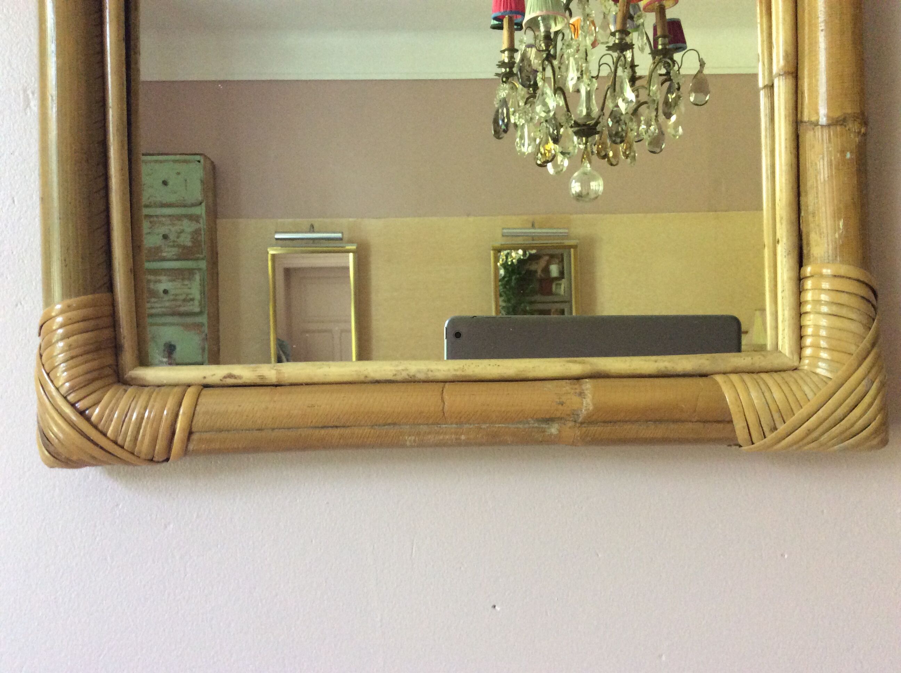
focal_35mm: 32
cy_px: 336
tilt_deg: -0.9
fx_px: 832
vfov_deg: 44.1
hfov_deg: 56.9
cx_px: 450
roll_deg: +2.6
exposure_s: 1/25
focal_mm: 3.3
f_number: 2.4
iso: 200
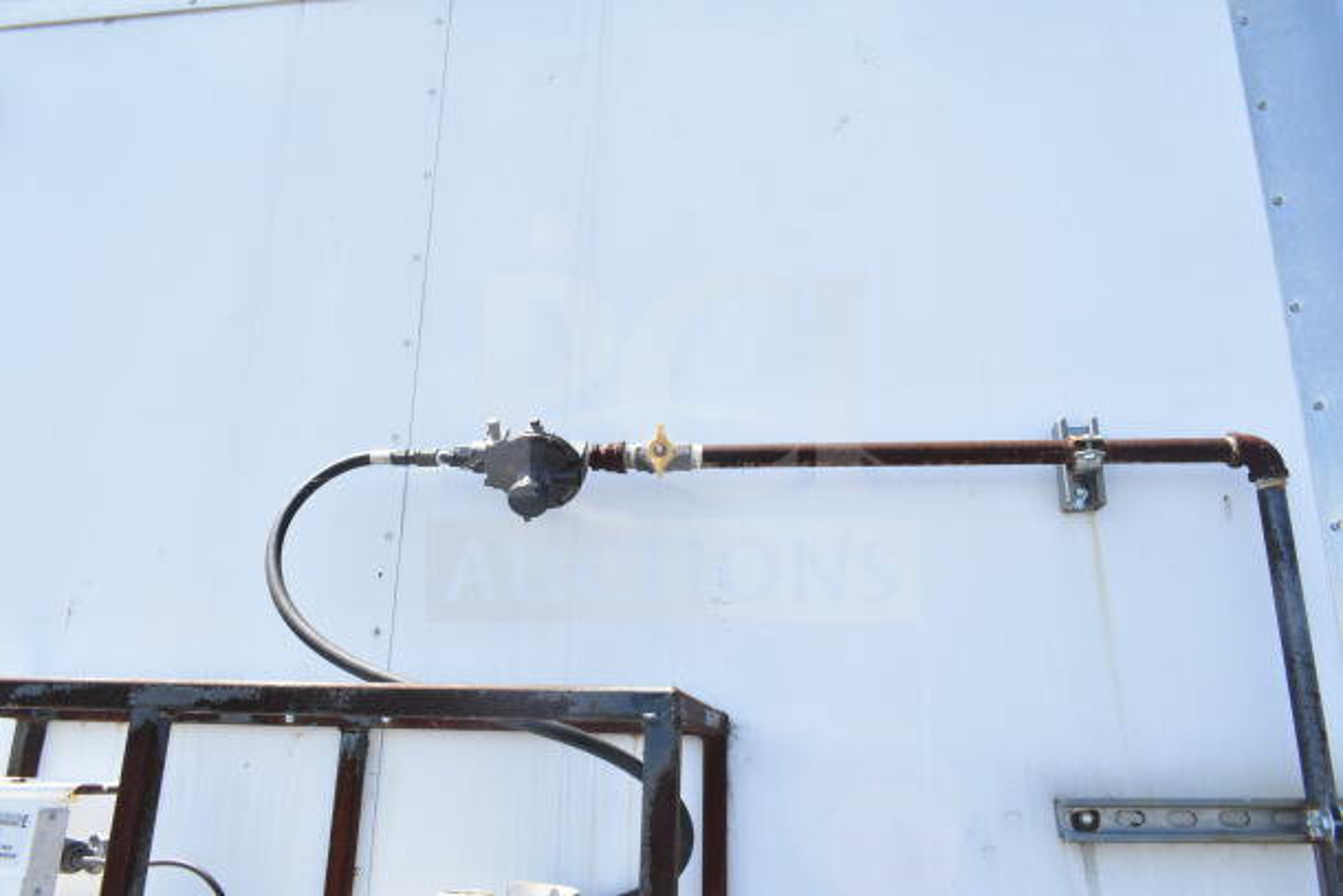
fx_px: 1007
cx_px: 672
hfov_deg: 67.4
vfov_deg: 48.0
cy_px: 448
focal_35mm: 27
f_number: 13
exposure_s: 1/640
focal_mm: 18
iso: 1600
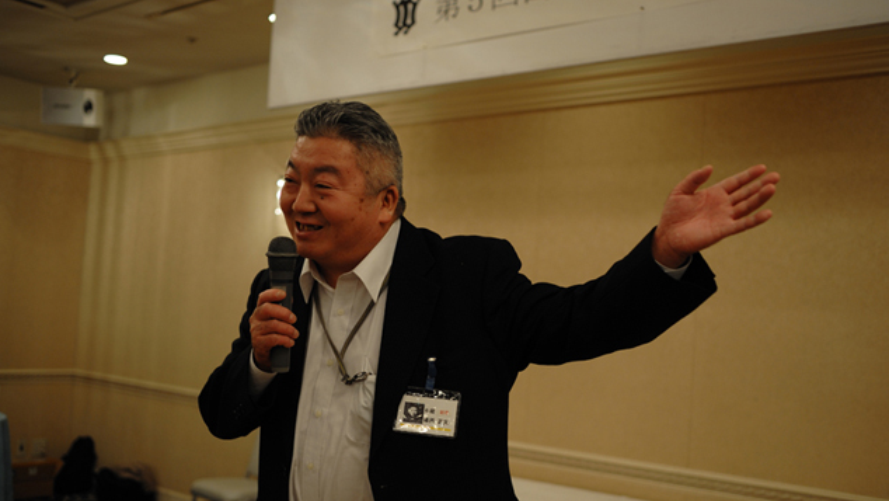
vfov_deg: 32.0
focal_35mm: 37
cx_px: 442
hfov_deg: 54.0
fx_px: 872
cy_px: 268
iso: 720
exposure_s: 1/100
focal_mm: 35
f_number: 2.8
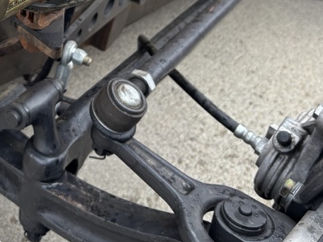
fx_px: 681
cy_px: -79
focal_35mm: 73
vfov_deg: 18.6
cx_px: 5
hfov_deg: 25.4
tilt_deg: -33.1
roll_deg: -7.1
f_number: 1.6
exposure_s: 1/330
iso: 50
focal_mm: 5.96
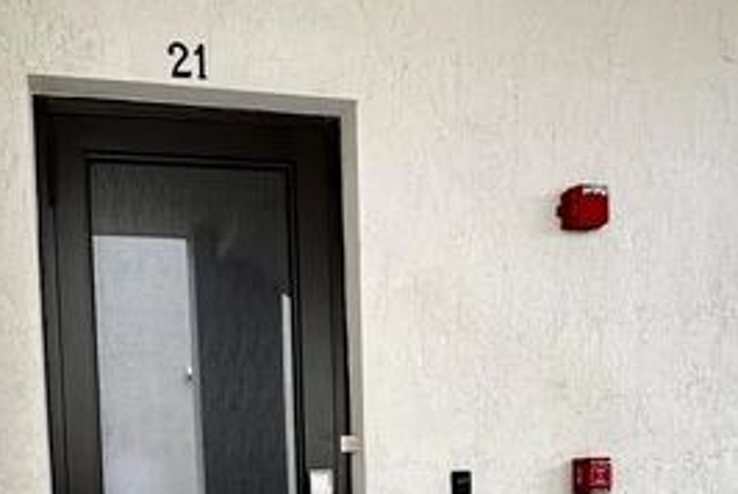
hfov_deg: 52.1
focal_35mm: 35
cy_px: 522
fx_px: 718
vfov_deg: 33.8
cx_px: 186
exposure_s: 1/99
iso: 100
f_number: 2.2
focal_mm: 2.22
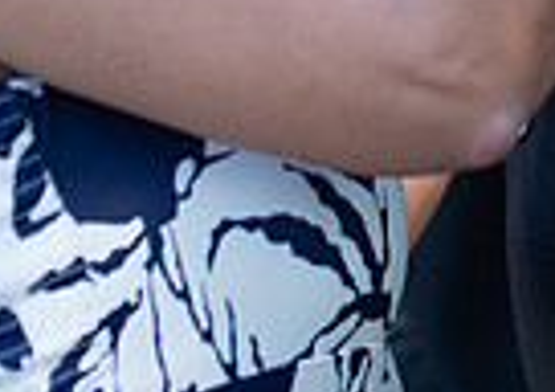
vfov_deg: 7.7
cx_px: 632
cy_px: -435
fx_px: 2779
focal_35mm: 177
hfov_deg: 11.2
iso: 100
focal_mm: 35
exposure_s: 1/400
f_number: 2.2
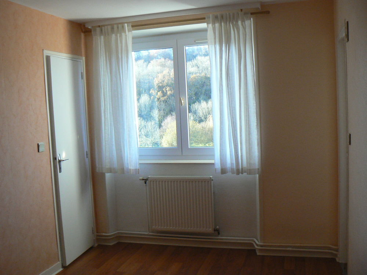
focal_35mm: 36
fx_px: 382
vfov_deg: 39.7
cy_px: 138
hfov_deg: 51.4
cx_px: 184
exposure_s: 1/100
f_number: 2.8
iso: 200
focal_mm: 6
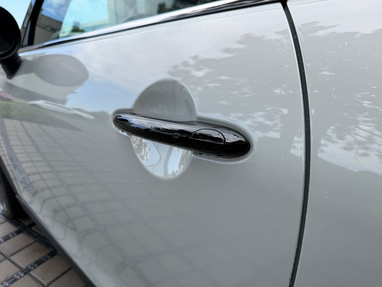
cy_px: 144
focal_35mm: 24
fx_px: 265
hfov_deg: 71.6
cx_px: 191
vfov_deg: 56.8
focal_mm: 6.76
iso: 80
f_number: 1.78
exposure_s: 1/1292
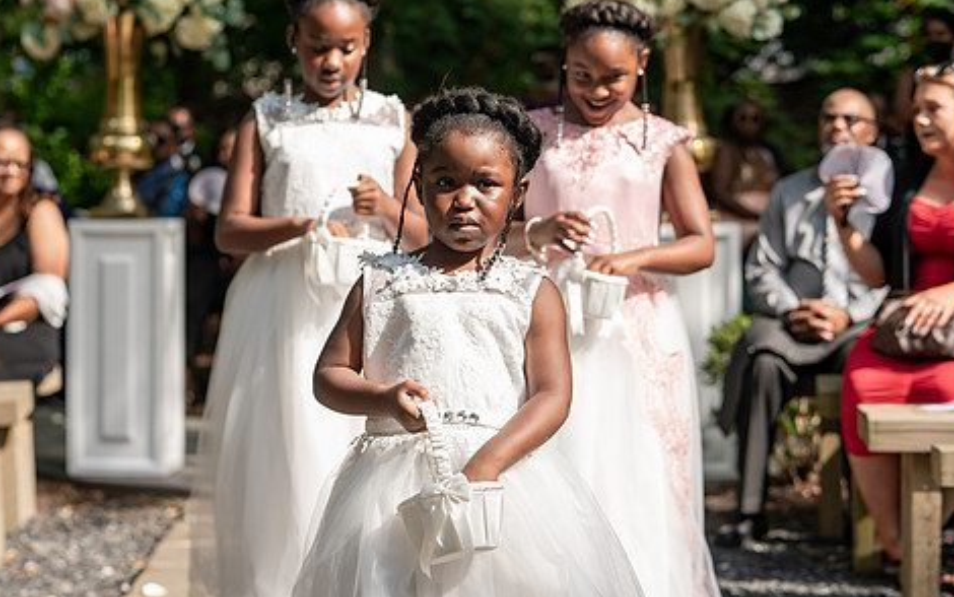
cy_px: 279
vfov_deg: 13.4
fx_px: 2549
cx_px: 428
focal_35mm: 98
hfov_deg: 21.2
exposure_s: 1/640
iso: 200
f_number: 4
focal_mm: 77
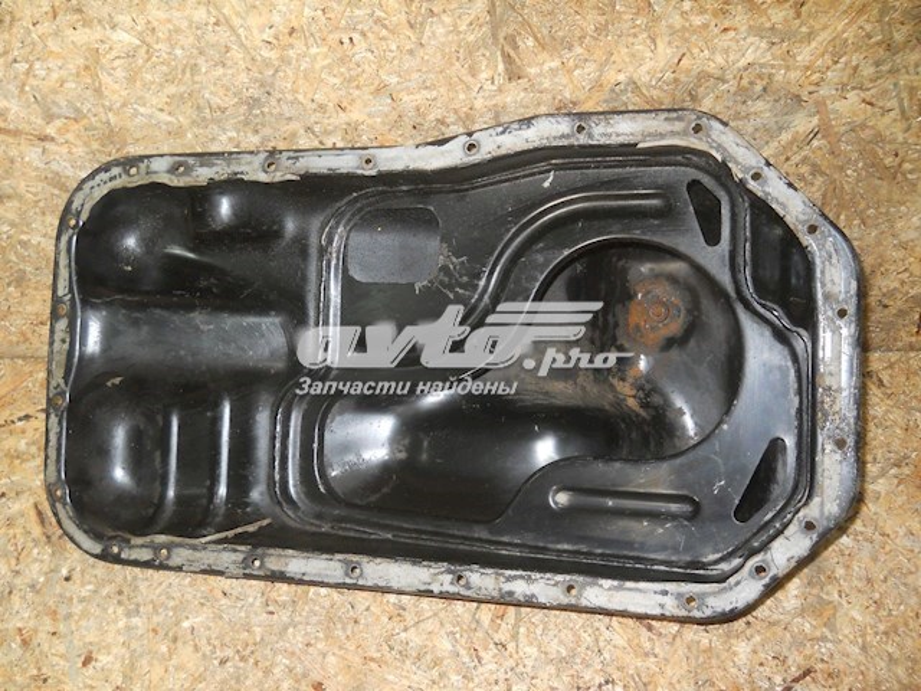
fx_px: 1091
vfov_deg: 35.1
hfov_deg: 45.8
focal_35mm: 41
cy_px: 346
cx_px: 460
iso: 200
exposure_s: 1/30
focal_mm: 6.72
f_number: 3.1
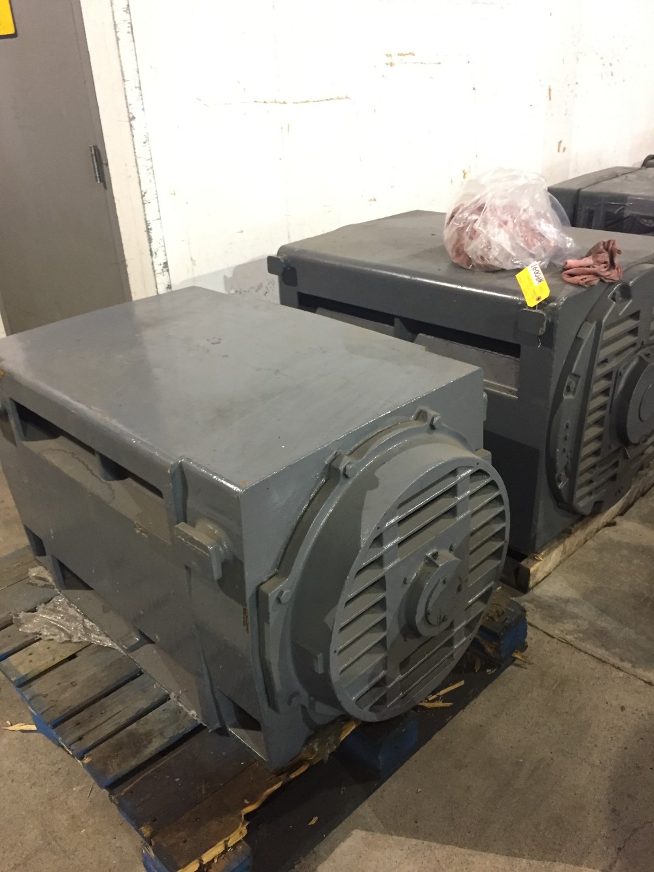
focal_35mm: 29
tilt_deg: -26.8
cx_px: 327
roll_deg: +3.5
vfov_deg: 61.7
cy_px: 436
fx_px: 730
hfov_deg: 48.2
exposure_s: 1/20
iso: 250
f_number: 2.2
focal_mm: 4.15
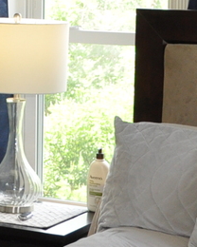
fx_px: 1152
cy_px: 20
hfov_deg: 9.5
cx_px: -92
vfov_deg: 12.1
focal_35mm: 158
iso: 640
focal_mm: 18
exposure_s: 1/125
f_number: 3.5
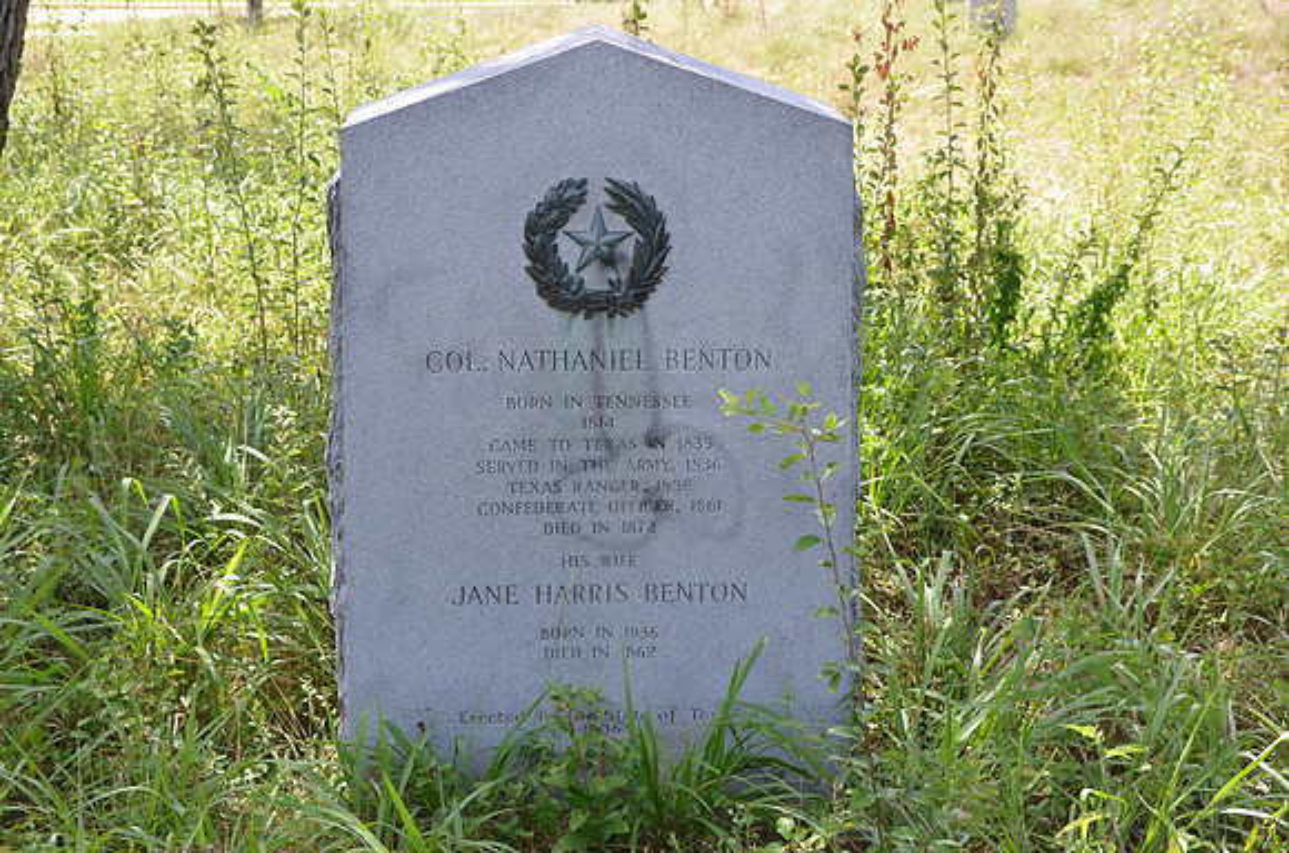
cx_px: 644
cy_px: 426
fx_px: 1876
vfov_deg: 25.6
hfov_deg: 37.9
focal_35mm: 52
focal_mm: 35
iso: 200
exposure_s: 1/160
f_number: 6.3
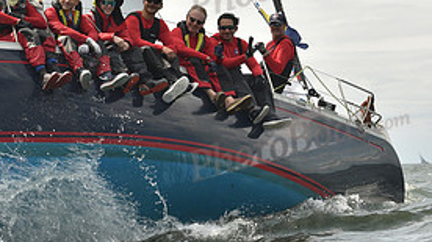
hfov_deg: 13.9
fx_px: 1763
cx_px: 110
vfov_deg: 7.9
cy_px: 82
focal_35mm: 154
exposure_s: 1/800
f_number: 8
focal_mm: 70
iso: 250
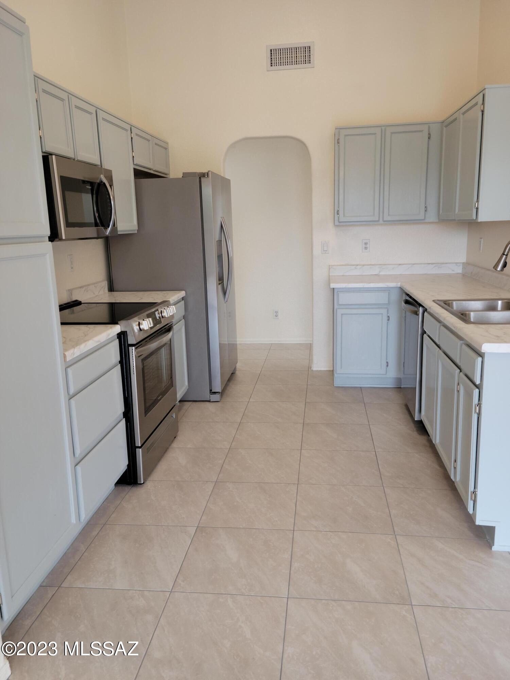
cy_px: 340
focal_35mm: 28
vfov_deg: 63.4
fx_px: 550
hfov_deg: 49.7
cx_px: 255
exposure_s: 1/60
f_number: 2
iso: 80
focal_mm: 5.9
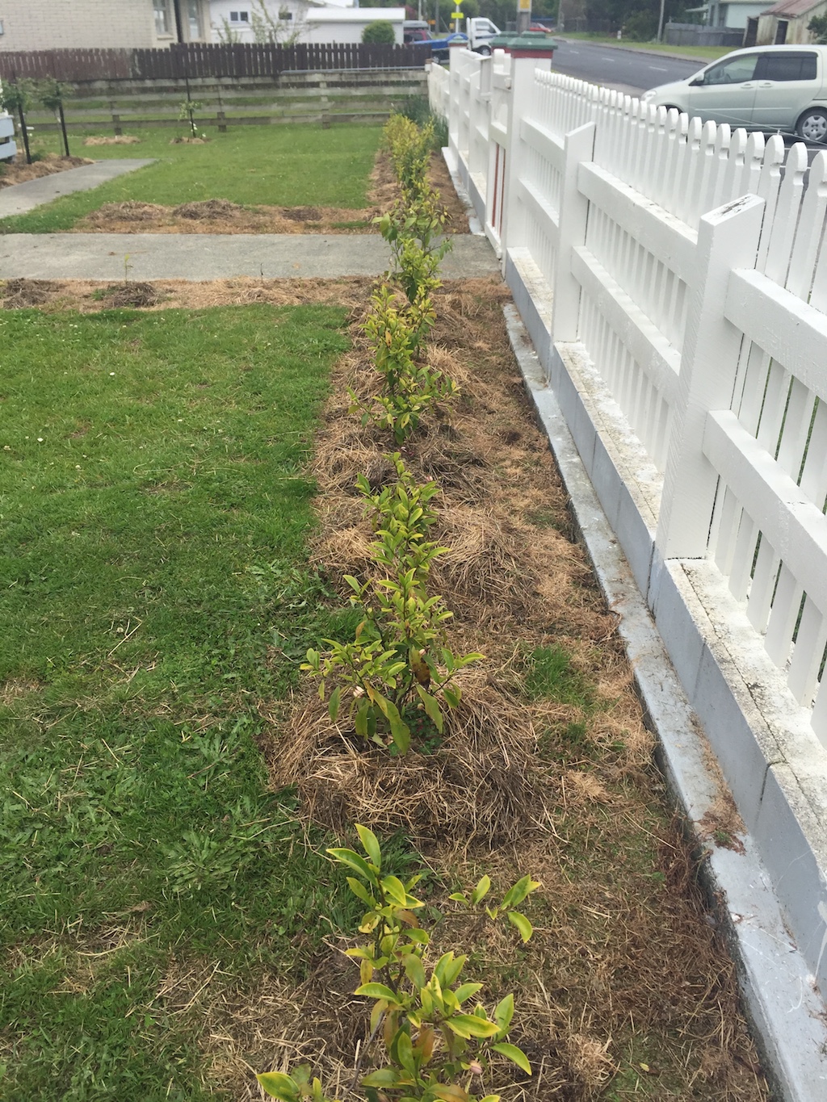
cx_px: 414
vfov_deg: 61.7
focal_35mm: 29
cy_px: 551
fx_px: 924
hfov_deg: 48.2
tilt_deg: -27.8
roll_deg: +1.7
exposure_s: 1/1163
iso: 32
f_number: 2.2
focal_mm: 4.15
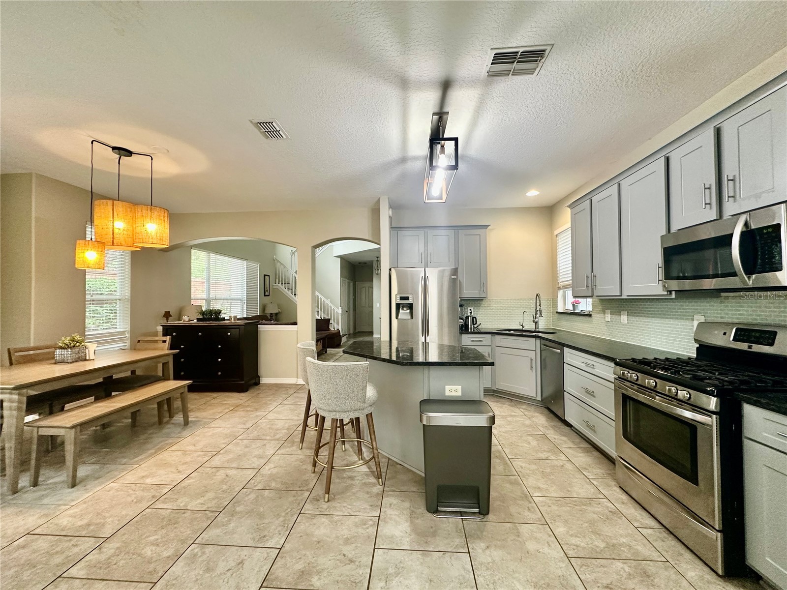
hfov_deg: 102.1
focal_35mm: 14
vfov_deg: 85.7
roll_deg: +0.2
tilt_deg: +0.8
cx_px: 394
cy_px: 295
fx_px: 318
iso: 250
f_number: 2.2
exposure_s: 1/60
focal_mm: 2.22
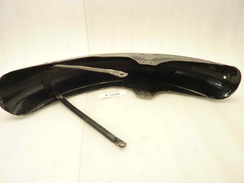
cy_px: 92
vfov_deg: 54.9
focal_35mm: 25
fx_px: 176
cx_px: 122
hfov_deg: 69.4
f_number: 3.3
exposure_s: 1/13
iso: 125
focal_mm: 4.1
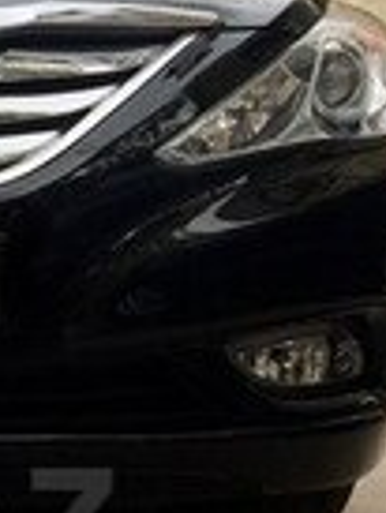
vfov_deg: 18.2
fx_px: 1559
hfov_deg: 13.0
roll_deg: +1.0
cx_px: -270
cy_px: 524
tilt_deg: -9.8
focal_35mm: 105
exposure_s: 1/509
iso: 25
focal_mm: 4.15
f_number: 2.2
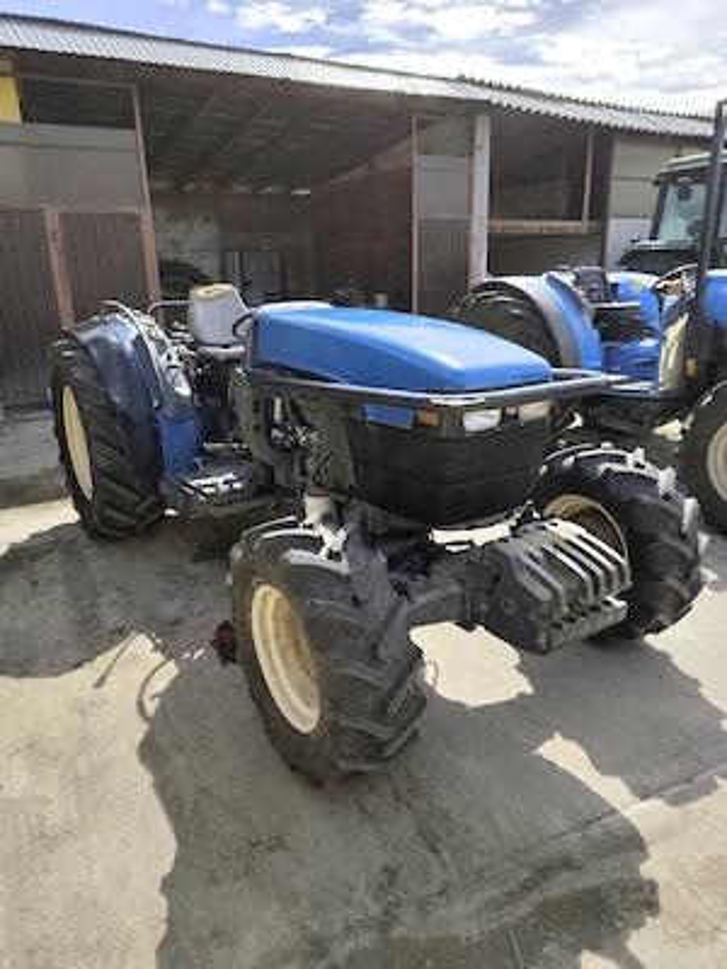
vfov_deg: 73.9
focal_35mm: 23
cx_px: 364
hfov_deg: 58.9
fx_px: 644
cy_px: 484
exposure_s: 1/1156
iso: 50
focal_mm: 6.19
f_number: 1.65
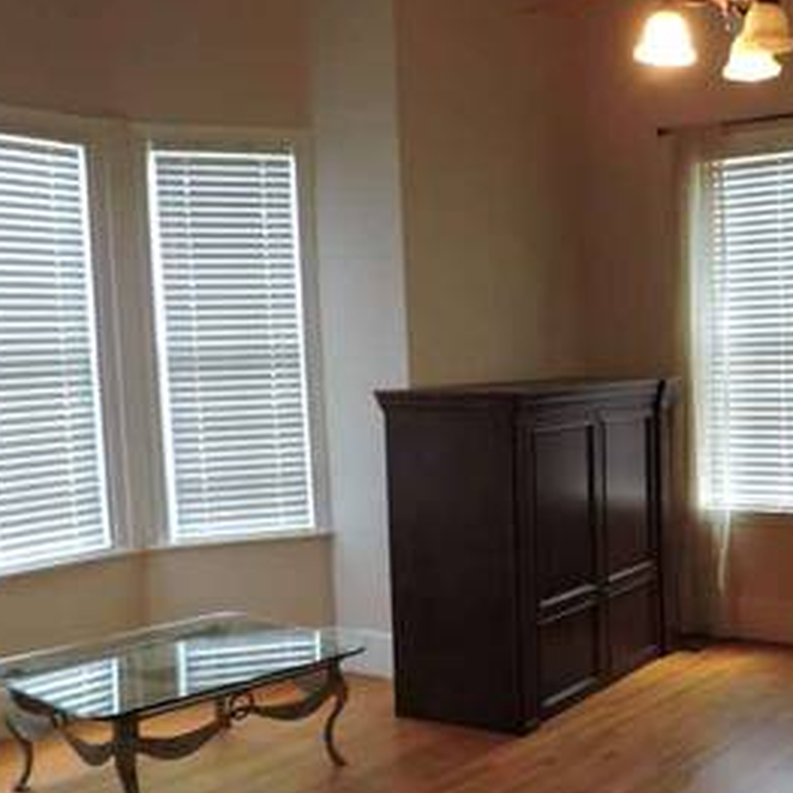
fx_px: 1114
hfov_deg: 36.7
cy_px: 428
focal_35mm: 43
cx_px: 713
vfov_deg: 39.1
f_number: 3
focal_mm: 4.3
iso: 250
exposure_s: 1/30
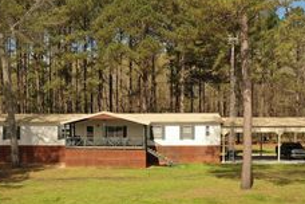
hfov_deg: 37.5
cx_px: 140
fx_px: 449
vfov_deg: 25.2
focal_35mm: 53
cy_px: 155
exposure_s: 1/200
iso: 100
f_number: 8
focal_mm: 10.26
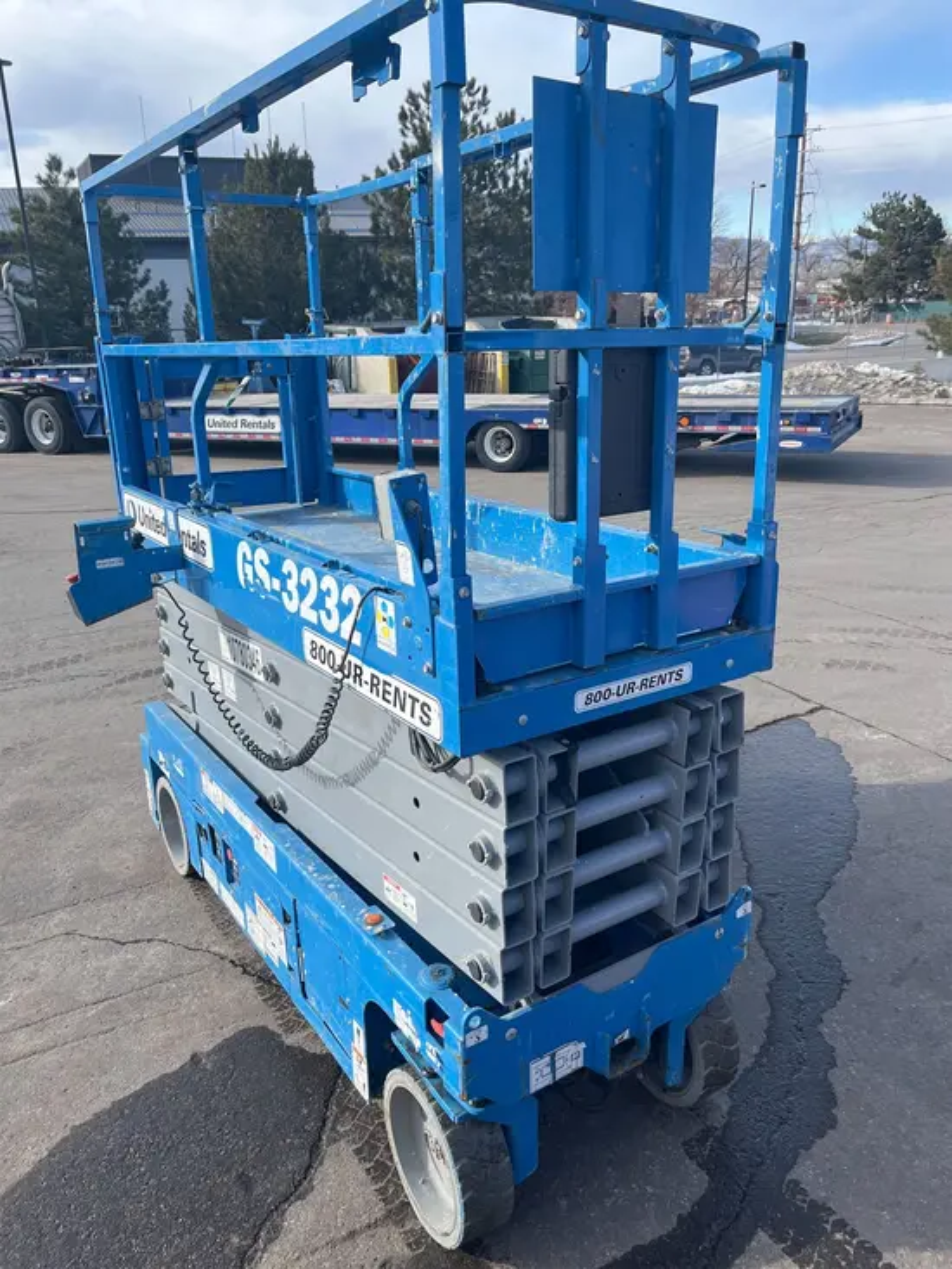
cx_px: 476
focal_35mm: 26
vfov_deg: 67.3
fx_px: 953
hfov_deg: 53.1
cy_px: 634
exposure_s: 1/1339
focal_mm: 5.1
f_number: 1.6
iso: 50
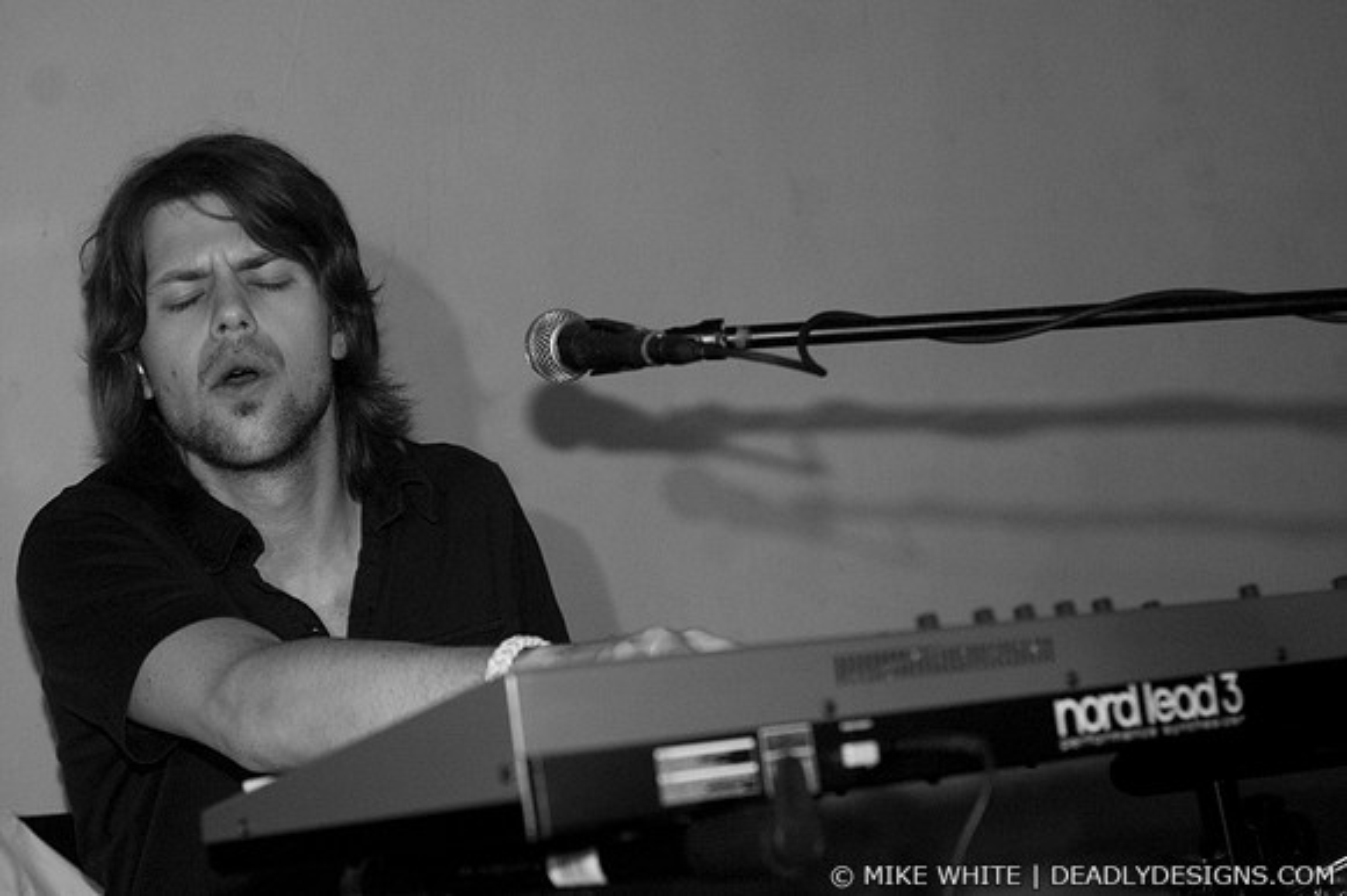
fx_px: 2917
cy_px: 448
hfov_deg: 26.0
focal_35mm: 78
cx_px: 674
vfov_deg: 17.5
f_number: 3.2
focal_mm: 52
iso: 800
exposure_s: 1/40
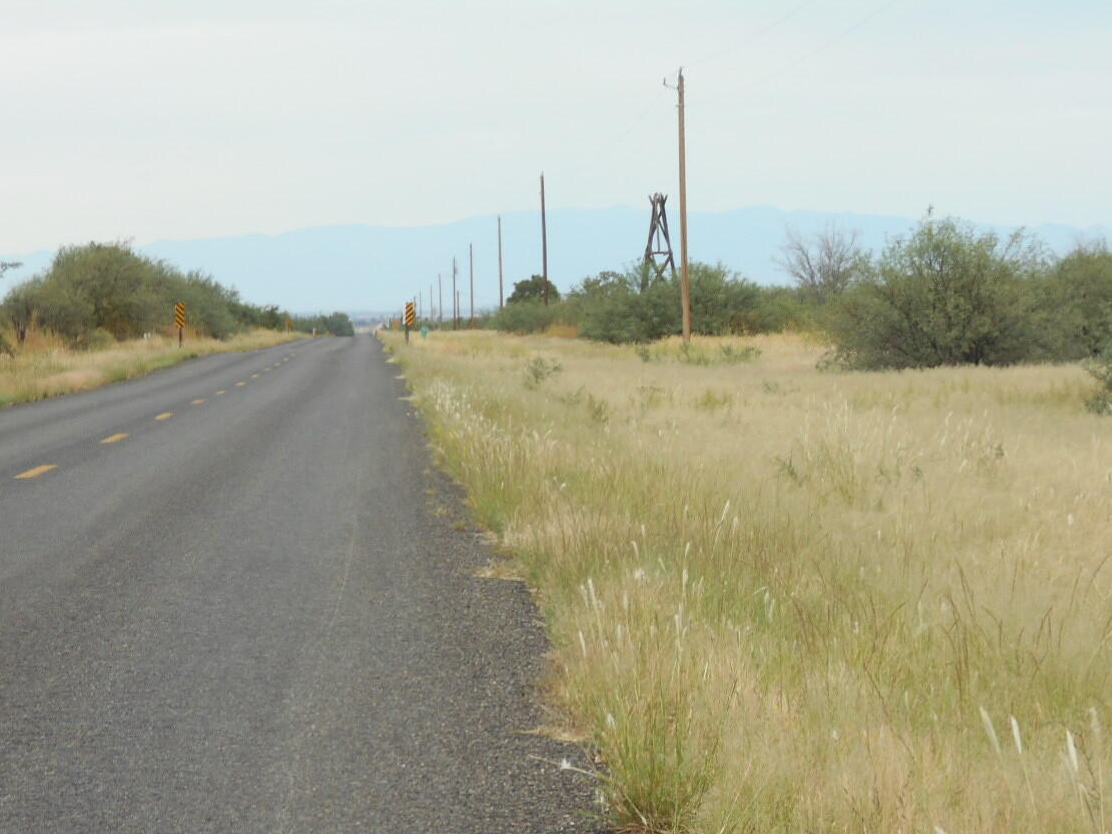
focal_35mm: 141
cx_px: 737
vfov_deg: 10.5
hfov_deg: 14.0
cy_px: 594
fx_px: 4529
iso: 80
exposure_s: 1/100
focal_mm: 17.6
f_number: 5.5
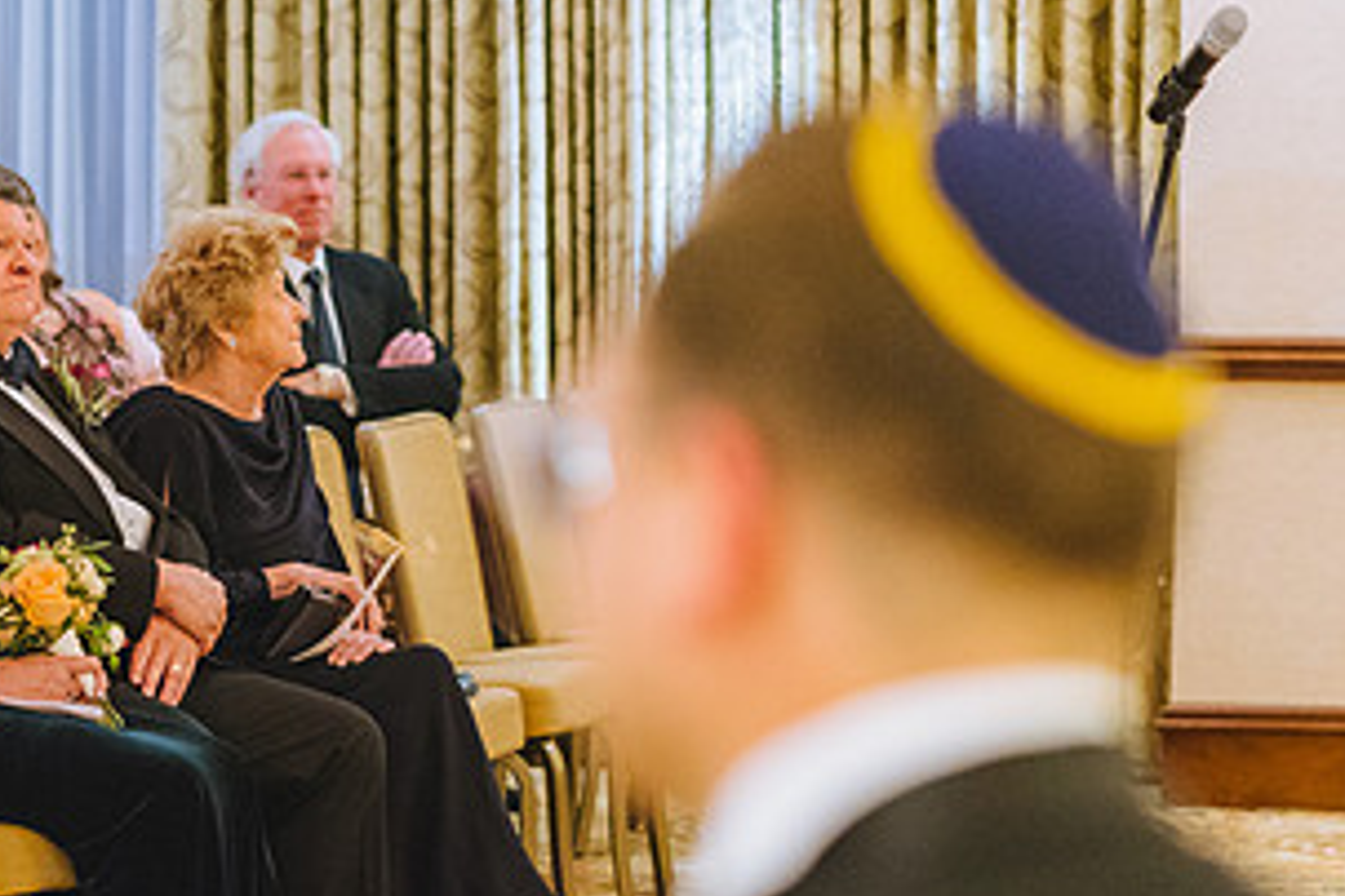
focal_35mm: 163
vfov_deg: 8.4
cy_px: 778
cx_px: 84
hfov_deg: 12.5
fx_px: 6089
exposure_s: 1/100
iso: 3200
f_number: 2.8
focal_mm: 85
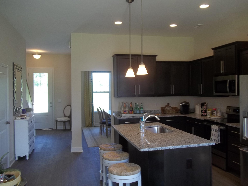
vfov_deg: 44.2
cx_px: 124
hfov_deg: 56.8
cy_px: 93
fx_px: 229
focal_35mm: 32
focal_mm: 5.7
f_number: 2.9
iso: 64
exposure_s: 1/30
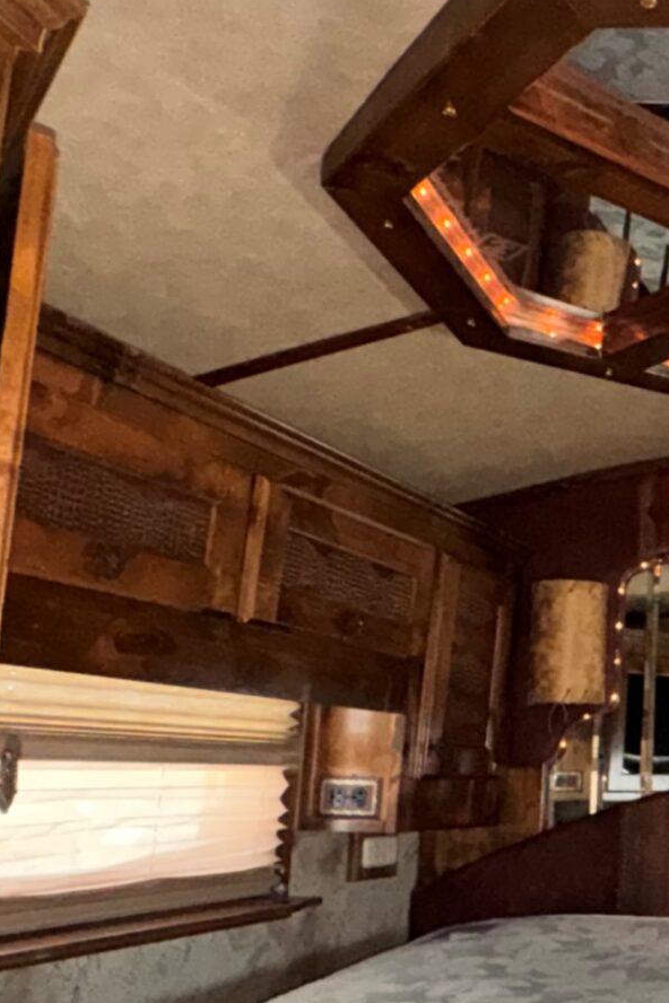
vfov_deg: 46.1
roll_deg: -0.2
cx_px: 829
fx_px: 1171
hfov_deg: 27.5
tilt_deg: +7.8
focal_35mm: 42
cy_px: 617
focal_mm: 2.22
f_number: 2.2
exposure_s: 1/60
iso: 640
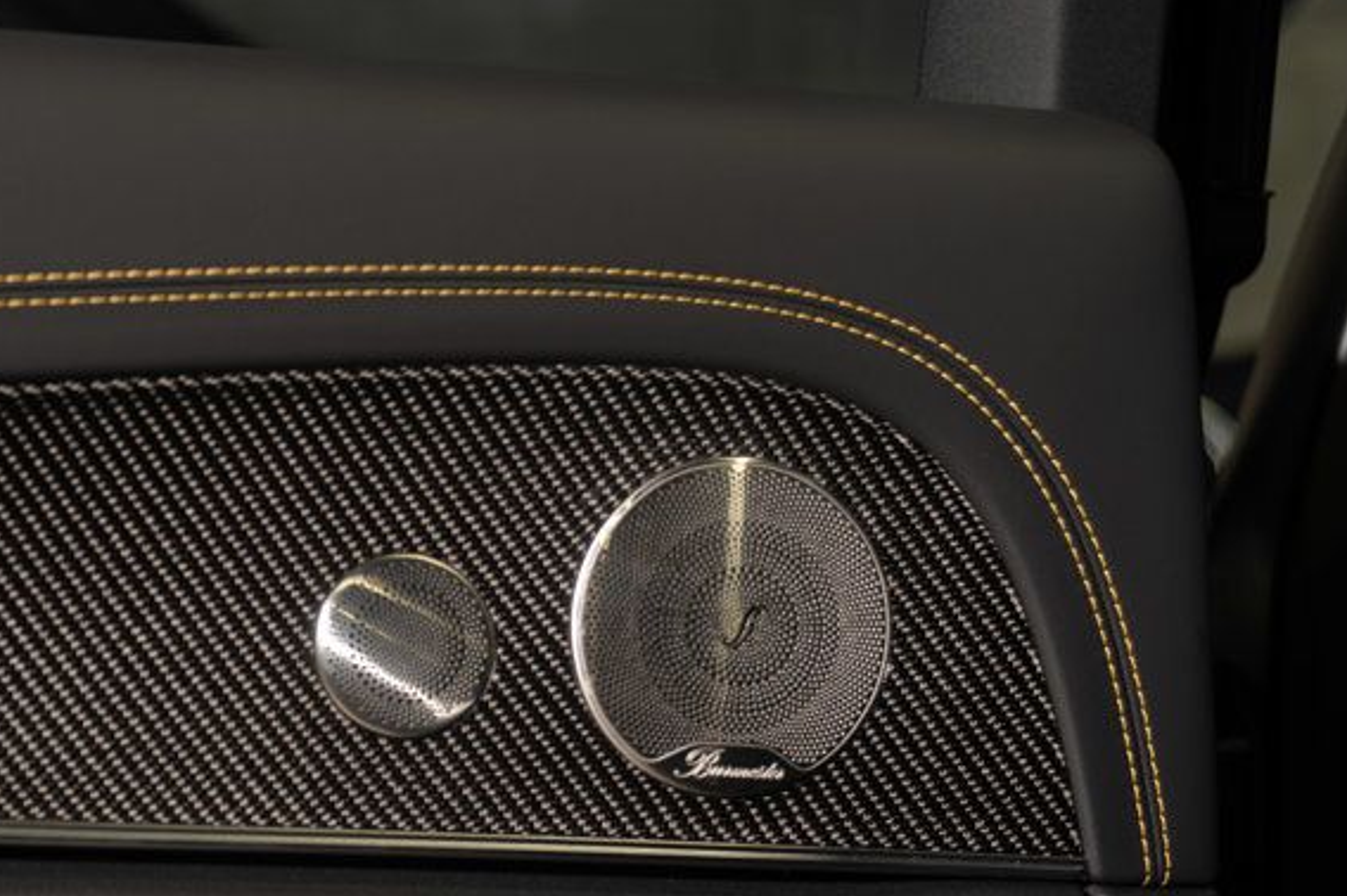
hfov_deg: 24.0
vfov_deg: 16.3
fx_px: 3104
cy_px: 762
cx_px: 192
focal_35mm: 83
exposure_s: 1/50
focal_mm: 46
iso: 250
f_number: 2.8
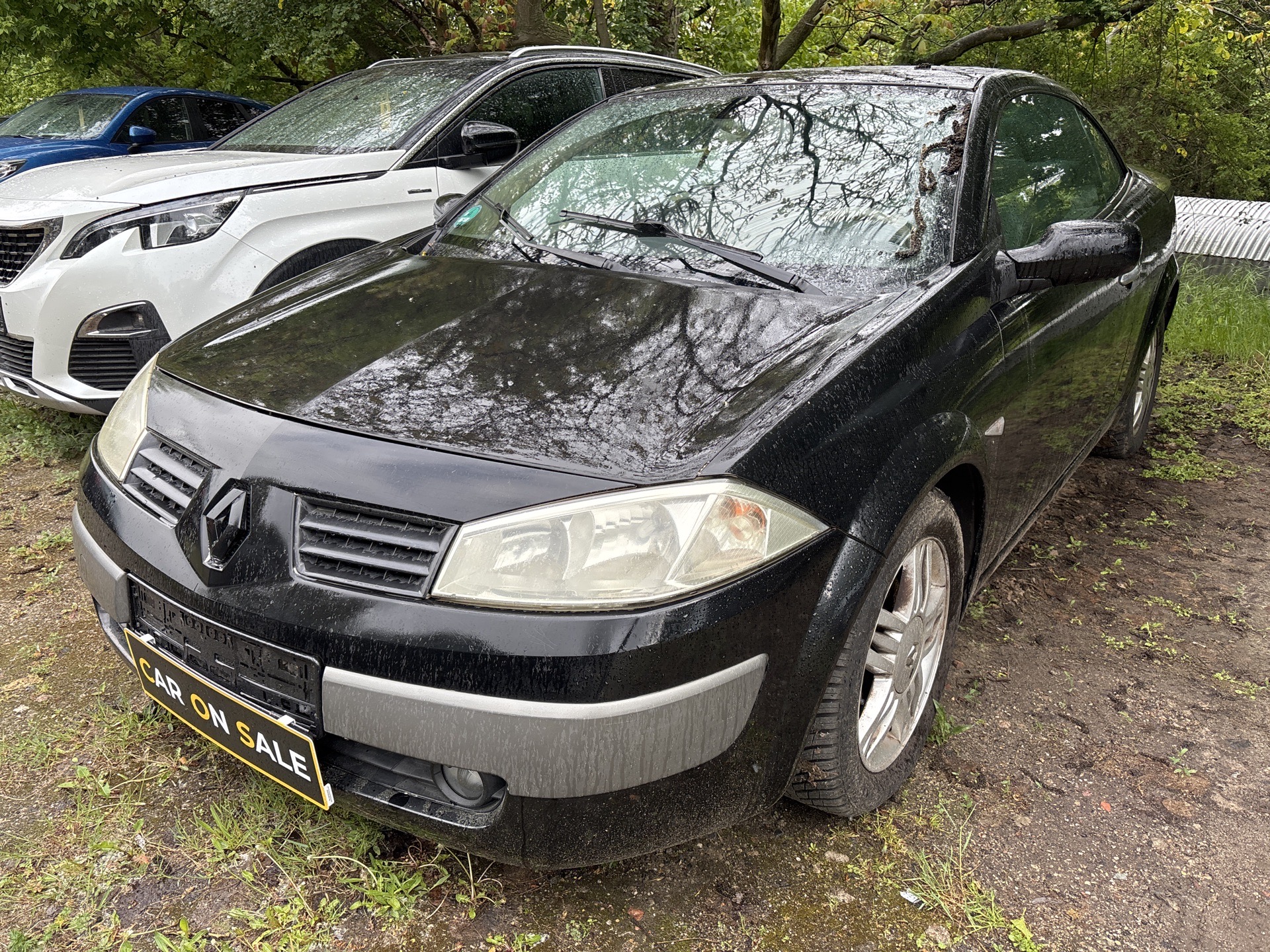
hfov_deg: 67.3
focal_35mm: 26
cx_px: 635
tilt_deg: -18.0
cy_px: 476
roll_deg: -2.4
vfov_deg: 53.1
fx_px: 954
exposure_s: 1/385
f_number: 1.6
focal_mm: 5.96
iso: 50
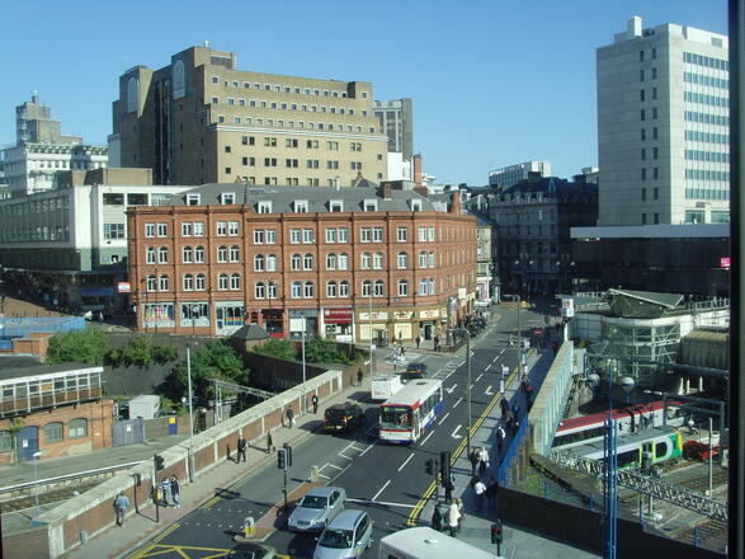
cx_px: 372
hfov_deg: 47.9
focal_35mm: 39
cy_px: 280
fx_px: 839
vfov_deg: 36.8
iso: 80
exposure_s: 1/125
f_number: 6.3
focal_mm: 6.6
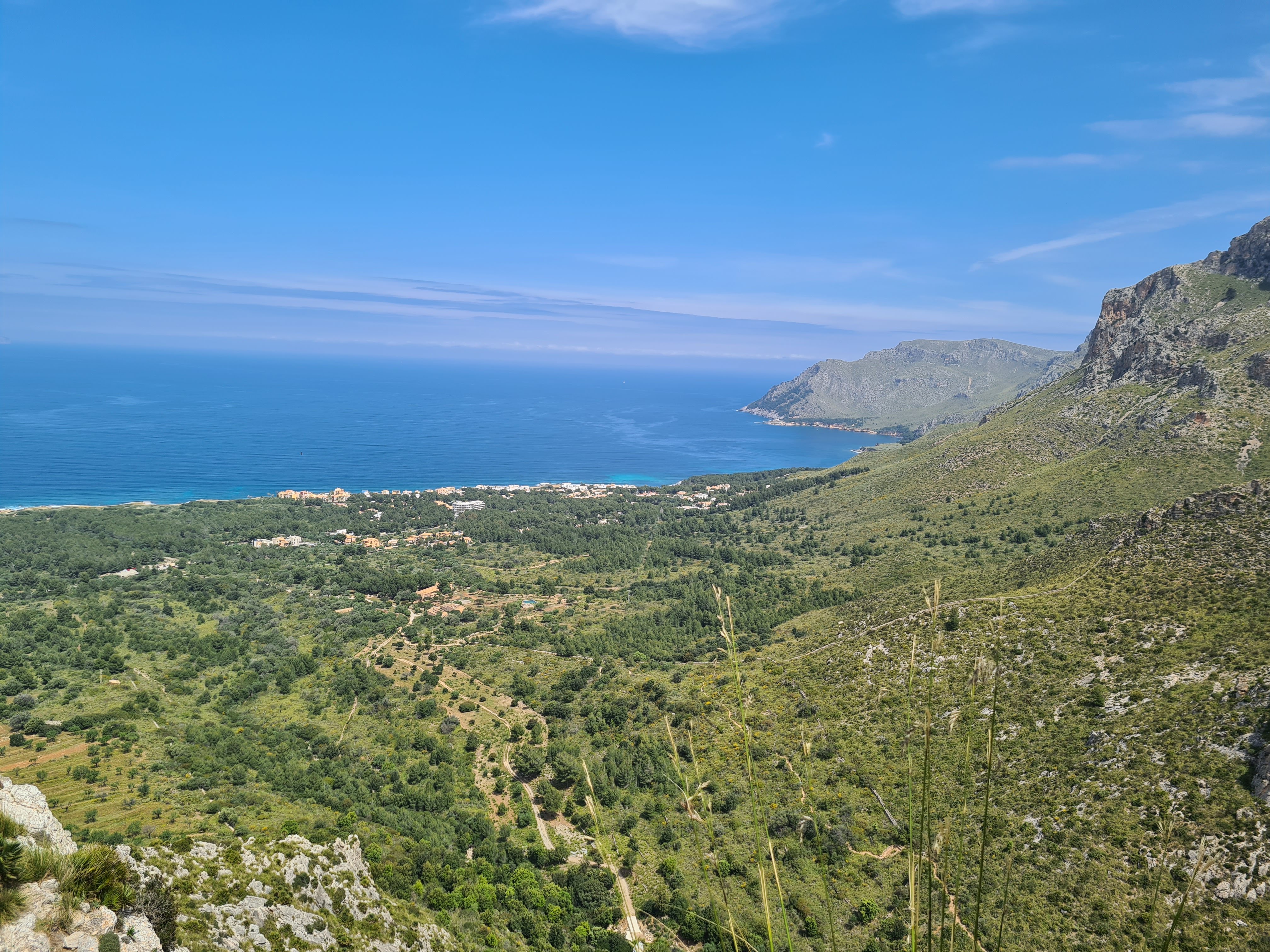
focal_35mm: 26
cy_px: 476
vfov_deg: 53.1
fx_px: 954
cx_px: 635
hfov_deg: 67.3
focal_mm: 5.4
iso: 50
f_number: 1.8
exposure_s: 1/3128
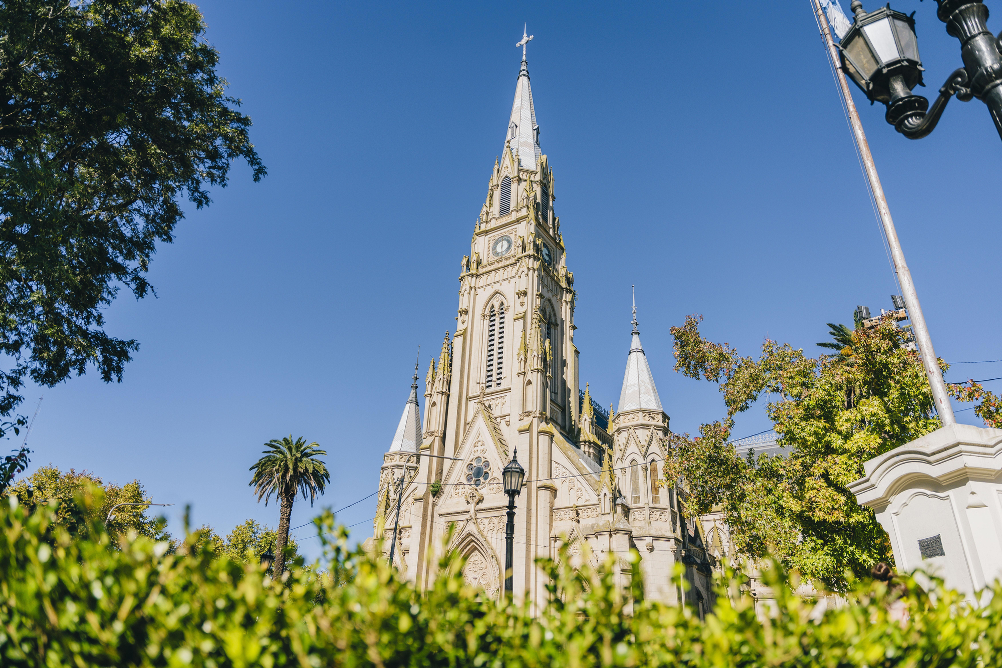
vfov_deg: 53.1
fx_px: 668
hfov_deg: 73.7
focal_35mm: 24
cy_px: 334
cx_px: 501
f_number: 2.8
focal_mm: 24
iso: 200
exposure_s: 1/2500
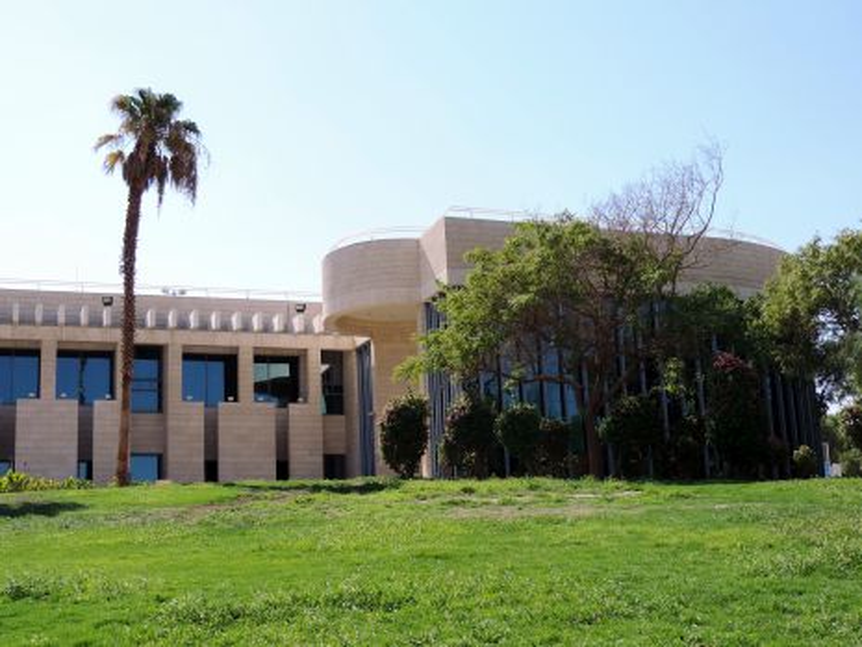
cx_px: 431
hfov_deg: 40.4
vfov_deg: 30.9
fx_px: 1171
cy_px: 324
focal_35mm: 47
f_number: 3.5
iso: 80
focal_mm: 8.3
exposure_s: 1/640
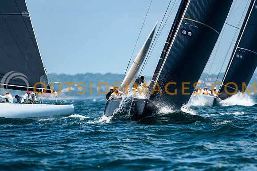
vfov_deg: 1.9
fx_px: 5073
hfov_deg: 2.9
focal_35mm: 710
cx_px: 146
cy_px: 97
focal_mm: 400
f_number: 5.6
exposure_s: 1/2000
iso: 400
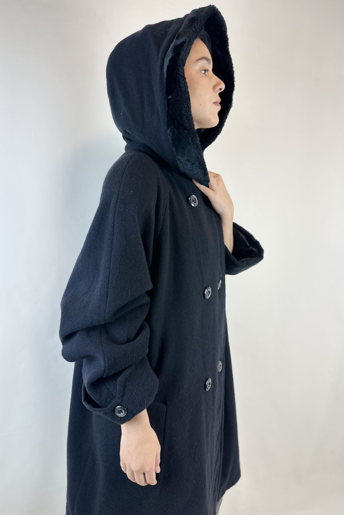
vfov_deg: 71.5
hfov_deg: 51.3
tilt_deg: -8.3
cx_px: 180
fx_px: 358
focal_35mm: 25
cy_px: 258
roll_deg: -4.9
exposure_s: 1/123
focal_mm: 6.86
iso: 50
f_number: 1.78
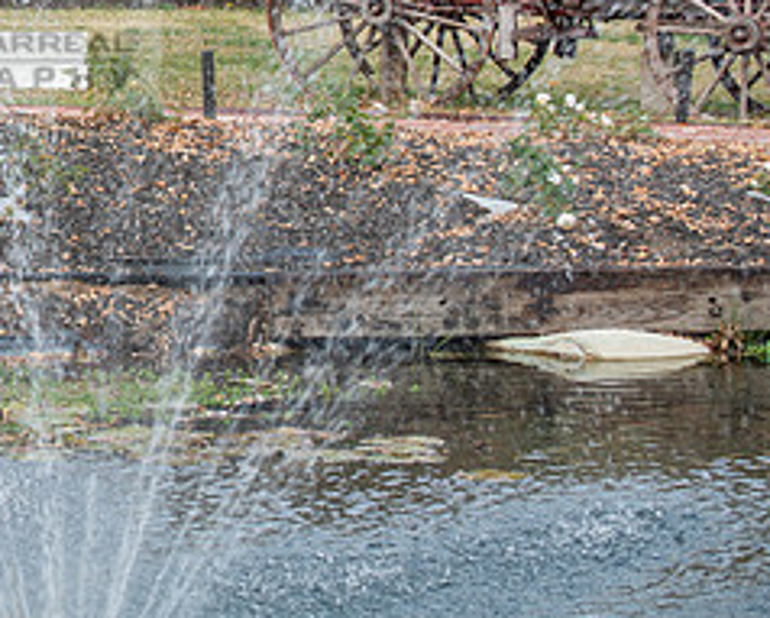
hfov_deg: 6.9
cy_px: -12
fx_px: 6298
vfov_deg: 5.6
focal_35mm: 276
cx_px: -229
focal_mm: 105
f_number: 3.5
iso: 250
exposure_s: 1/200
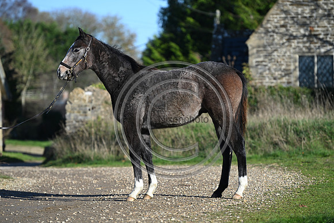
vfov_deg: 8.9
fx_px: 1438
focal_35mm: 155
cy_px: 112
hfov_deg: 13.2
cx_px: 167
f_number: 3.5
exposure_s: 1/1250
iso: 125
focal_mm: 155
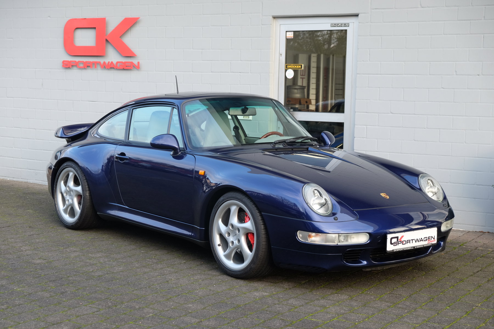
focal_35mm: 64
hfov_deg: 31.4
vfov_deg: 21.2
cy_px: 164
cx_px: 247
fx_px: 878
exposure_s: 1/105
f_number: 4.5
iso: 200
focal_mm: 42.5
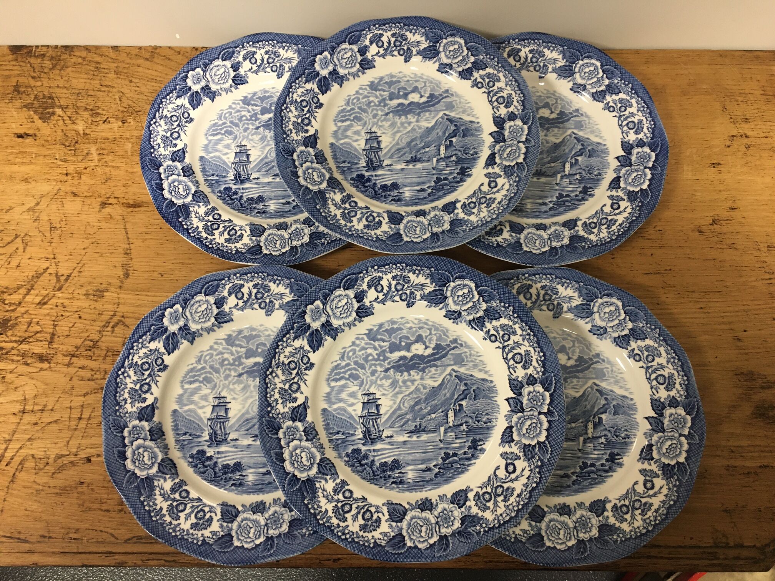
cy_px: 290
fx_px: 649
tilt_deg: -70.7
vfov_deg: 48.2
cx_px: 388
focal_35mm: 29
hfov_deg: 61.7
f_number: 2.2
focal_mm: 4.15
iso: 125
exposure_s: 1/33
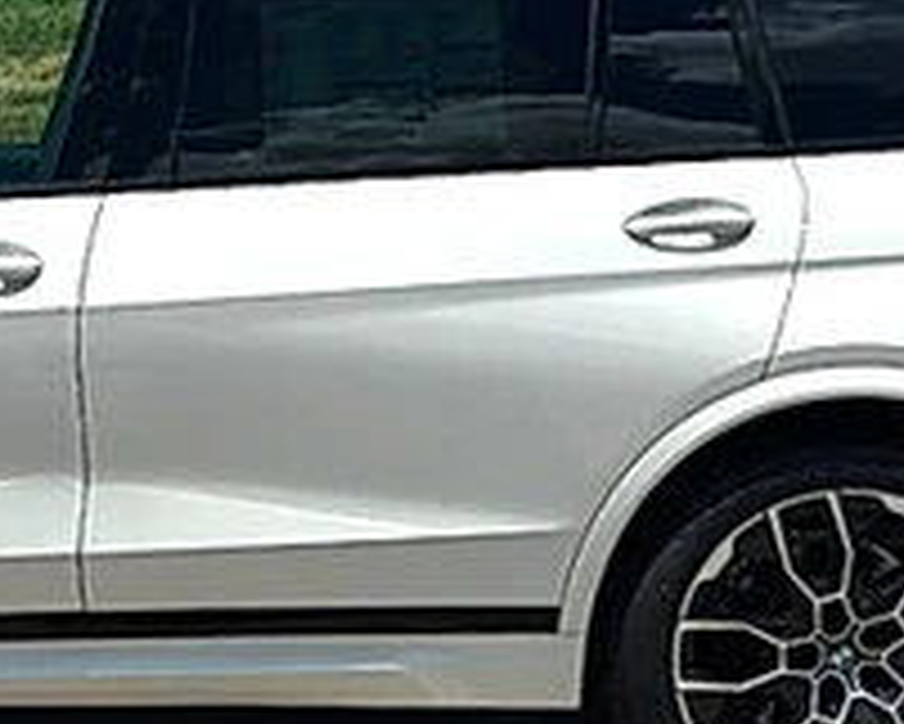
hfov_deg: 21.8
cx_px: 36
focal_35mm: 85
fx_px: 2275
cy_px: 277
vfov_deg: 18.1
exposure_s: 1/10989
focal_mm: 6.86
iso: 80
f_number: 1.78
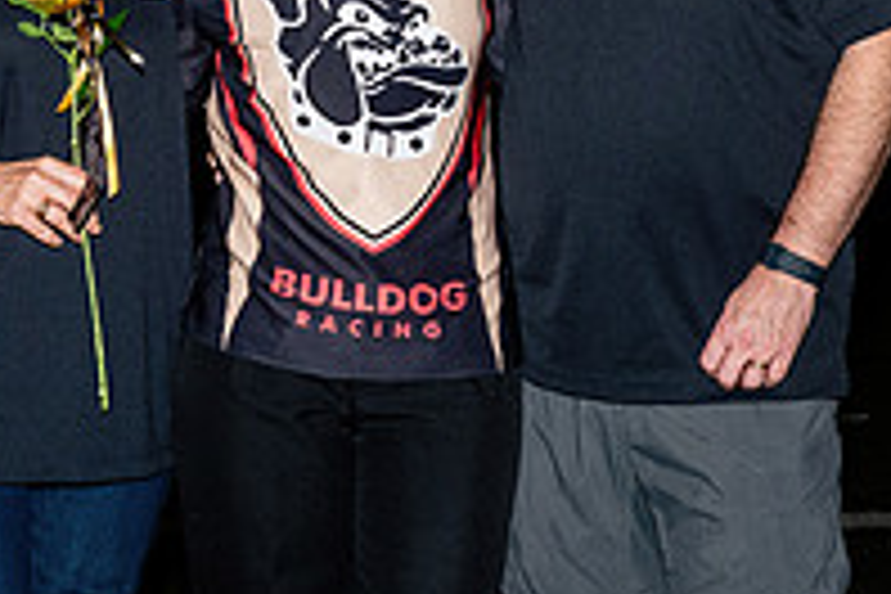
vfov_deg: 7.9
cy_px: 310
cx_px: 383
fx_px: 4281
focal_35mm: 173
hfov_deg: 11.9
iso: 320
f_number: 5
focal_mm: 35
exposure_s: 1/200
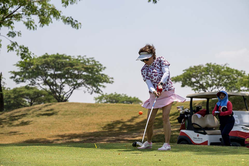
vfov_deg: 15.9
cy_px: 83
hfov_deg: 23.6
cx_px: 124
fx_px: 595
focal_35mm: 86
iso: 400
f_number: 4
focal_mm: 86
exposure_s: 1/3200
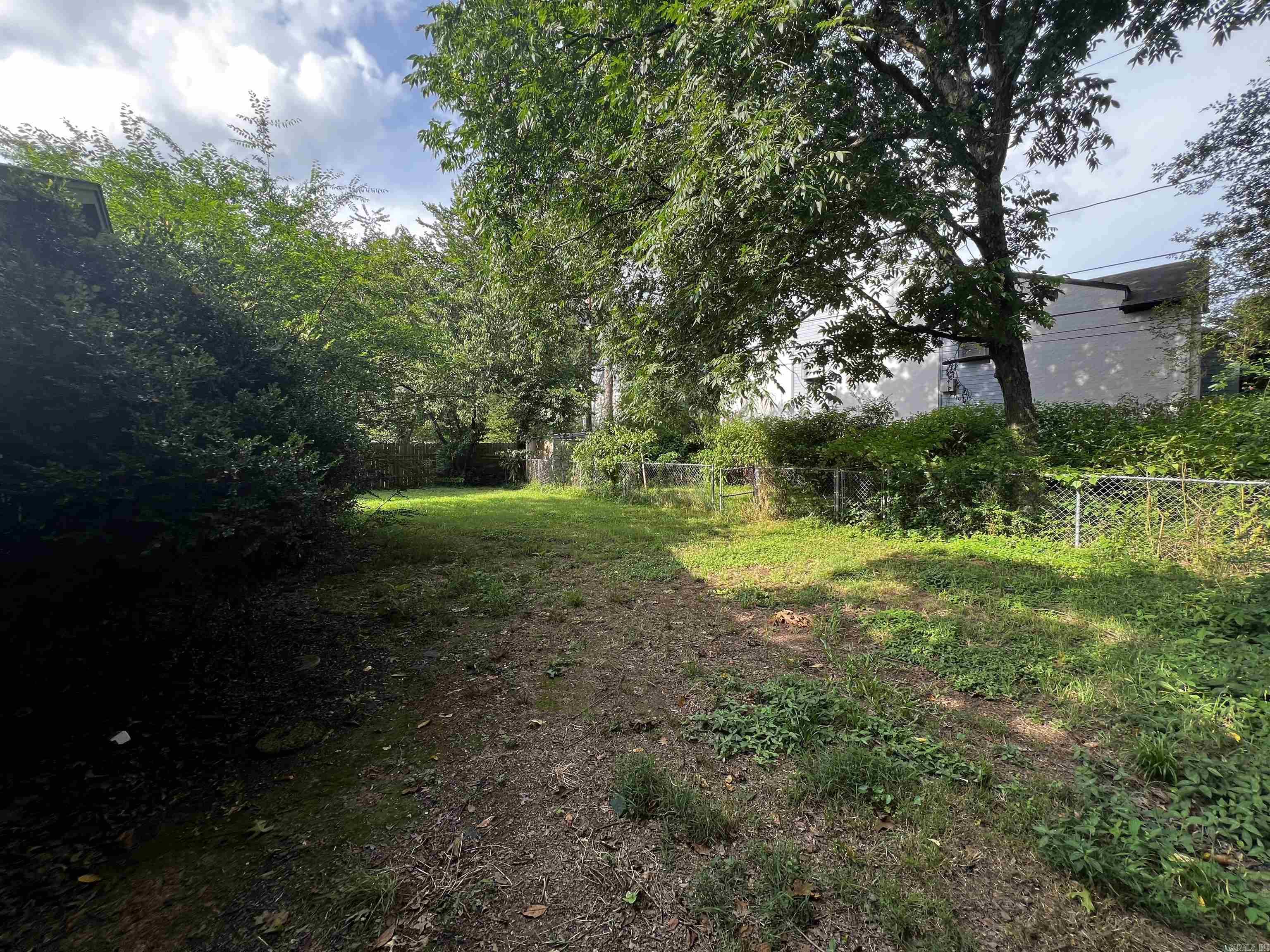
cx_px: 635
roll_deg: +0.2
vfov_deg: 89.9
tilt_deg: -1.7
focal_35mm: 13
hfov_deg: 106.2
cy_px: 476
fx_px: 477
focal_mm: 1.57
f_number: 1.8
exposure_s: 1/209
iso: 32
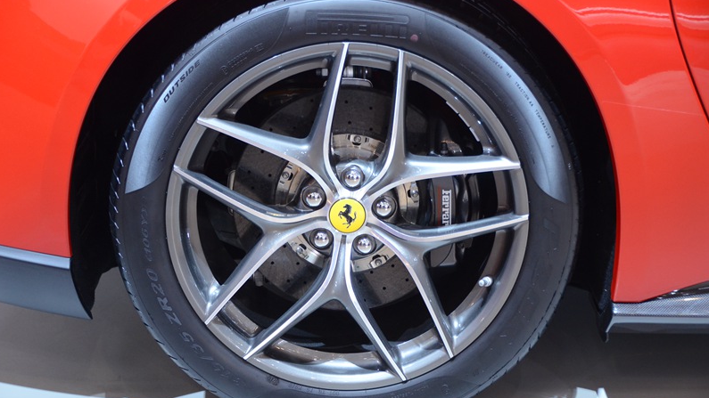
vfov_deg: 11.8
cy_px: 204
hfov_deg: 20.8
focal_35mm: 103
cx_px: 354
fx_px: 1927
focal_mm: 65
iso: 1250
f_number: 5
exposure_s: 1/100
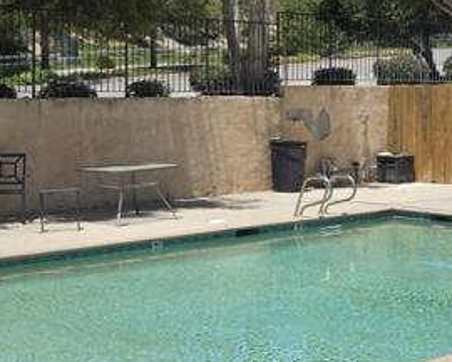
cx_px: 318
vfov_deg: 17.9
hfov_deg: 22.3
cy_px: 75
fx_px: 1137
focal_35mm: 85
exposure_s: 1/2456
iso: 25
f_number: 1.8
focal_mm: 5.4
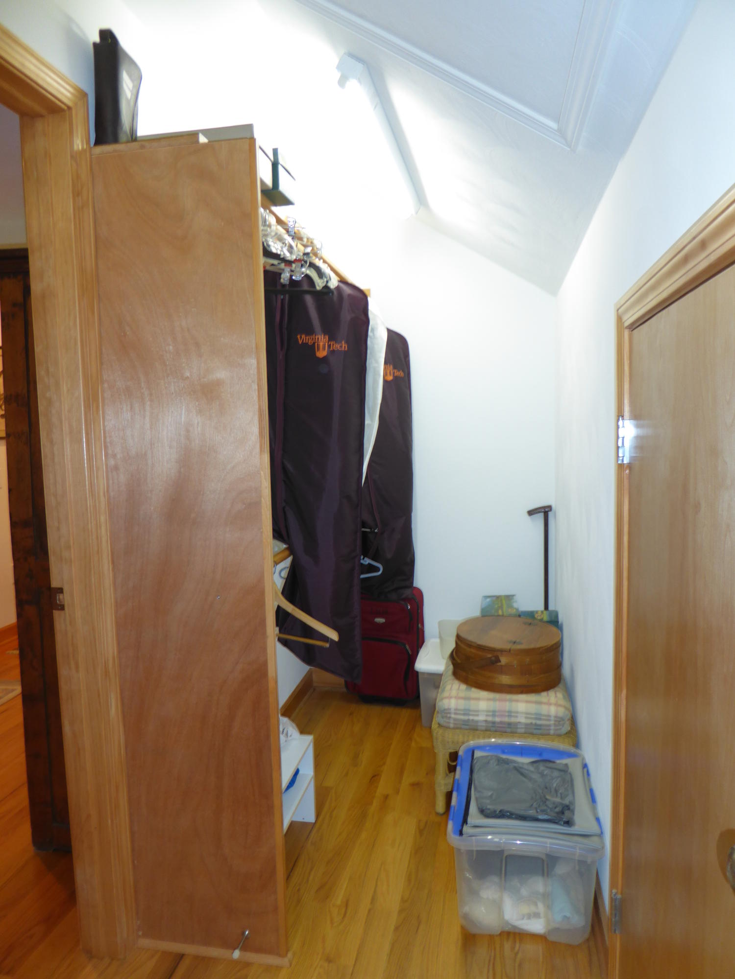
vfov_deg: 71.6
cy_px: 490
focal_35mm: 24
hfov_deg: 56.8
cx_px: 368
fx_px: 679
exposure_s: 1/6
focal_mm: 4.3
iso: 100
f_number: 3.3
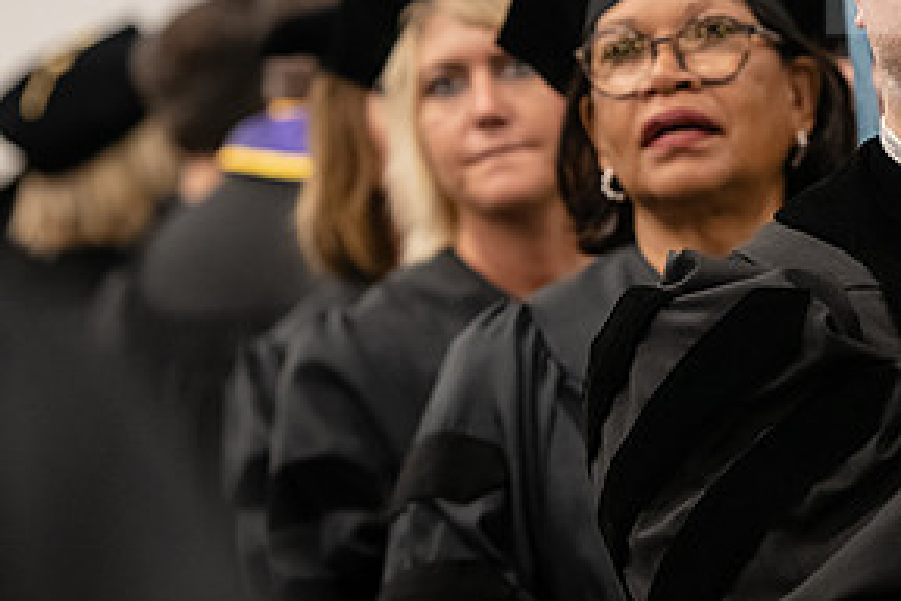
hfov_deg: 7.6
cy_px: 152
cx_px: 732
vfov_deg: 5.1
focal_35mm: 272
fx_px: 6807
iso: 3200
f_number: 2.8
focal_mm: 135
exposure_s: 1/200
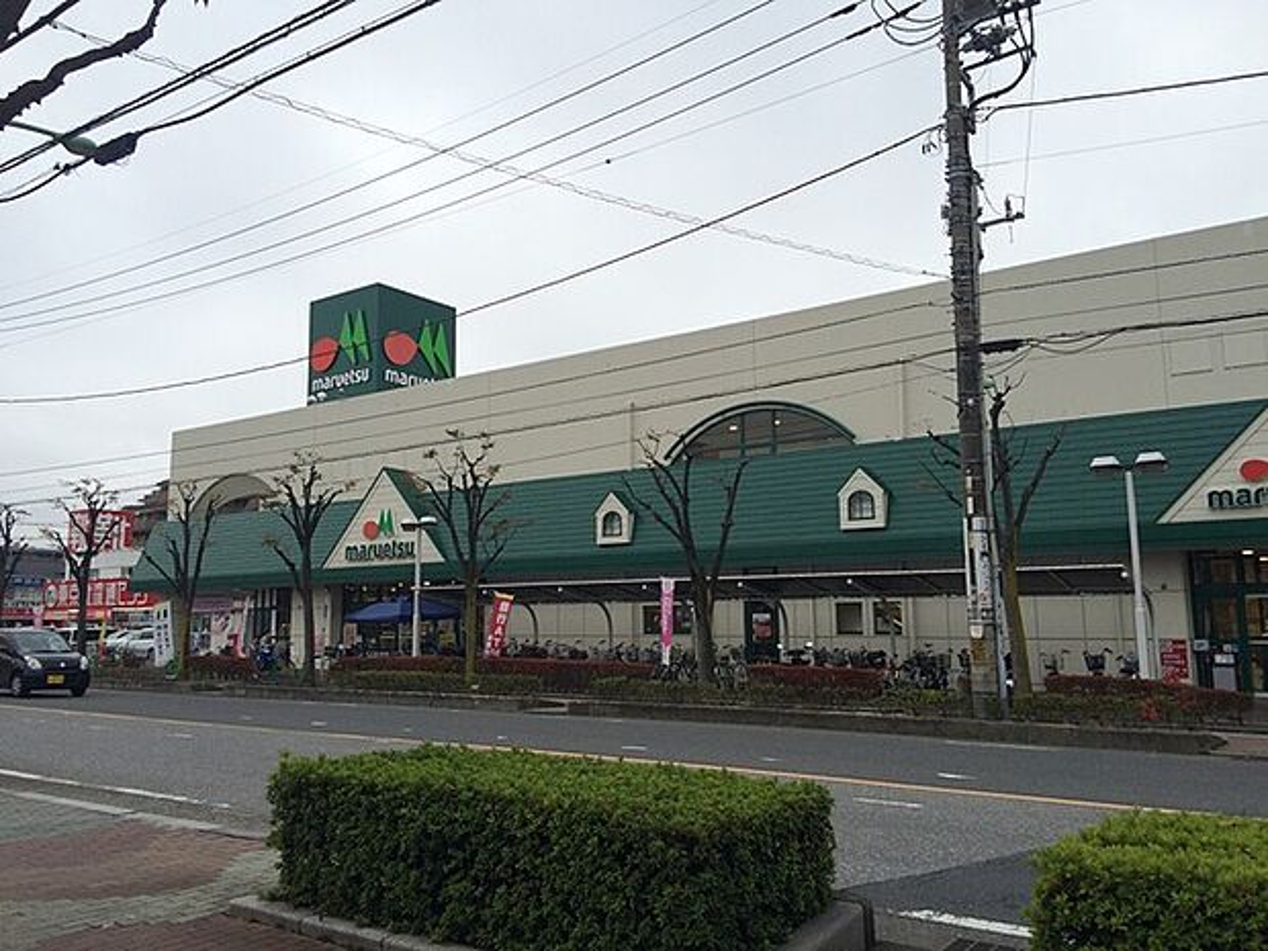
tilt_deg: +5.0
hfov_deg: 61.7
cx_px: 634
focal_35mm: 29
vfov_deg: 48.2
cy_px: 476
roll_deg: -1.0
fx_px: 1062
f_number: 2.2
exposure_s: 1/446
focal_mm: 4.15
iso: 32
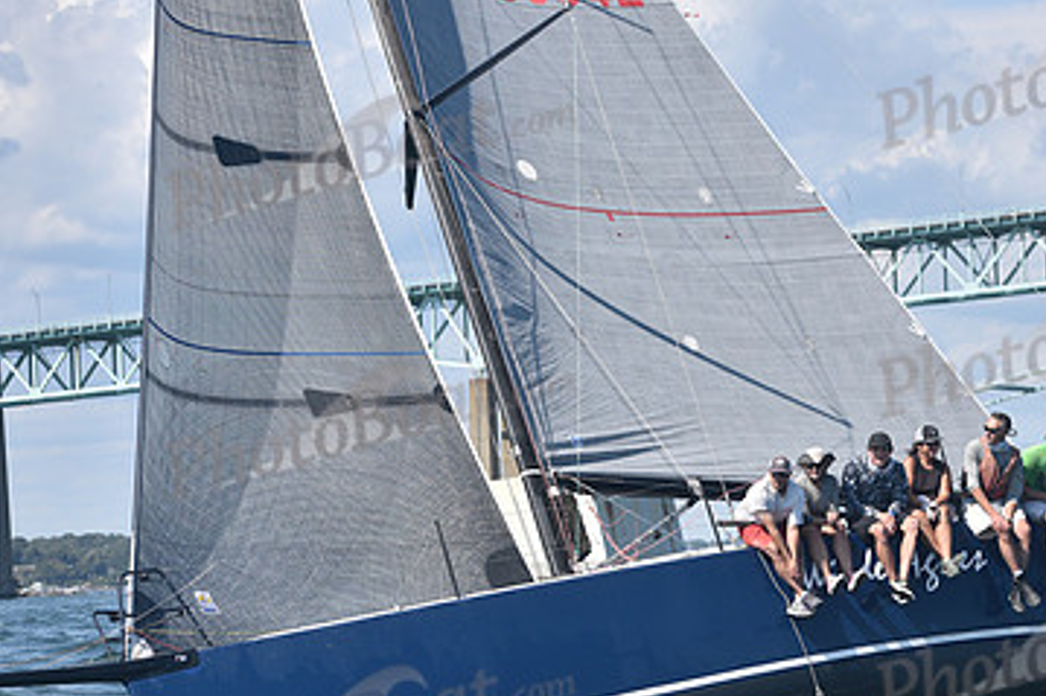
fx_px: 4037
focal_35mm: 139
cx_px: 728
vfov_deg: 9.8
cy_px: 534
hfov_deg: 14.7
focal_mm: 86
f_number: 5
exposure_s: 1/1000
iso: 250
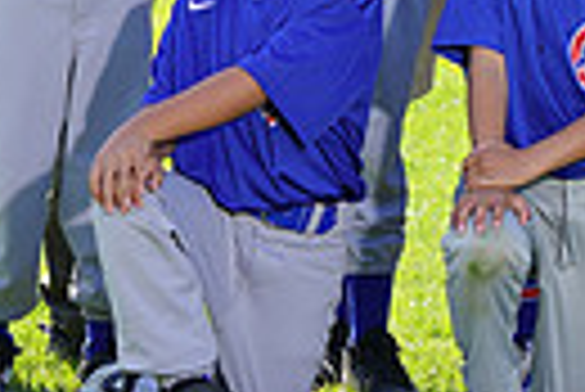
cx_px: 477
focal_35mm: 446
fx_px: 7256
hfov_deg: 4.6
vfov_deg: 3.1
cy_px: -201
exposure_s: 1/250
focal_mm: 100
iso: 100
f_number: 6.3
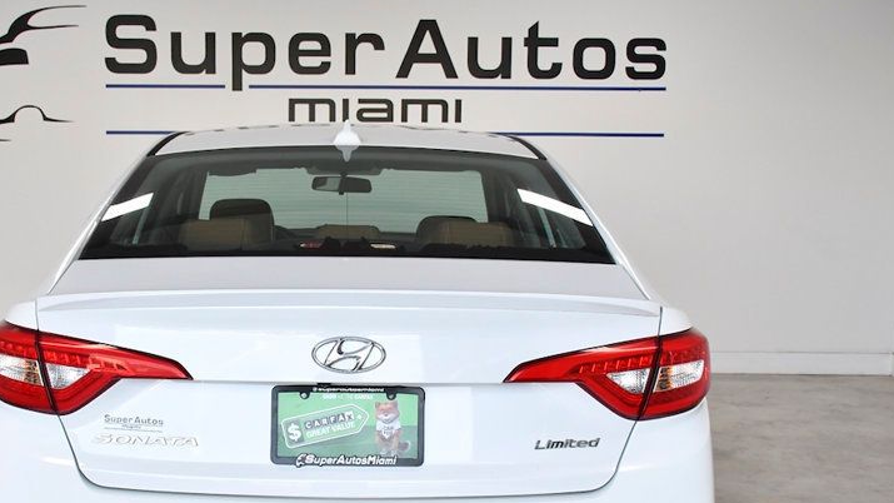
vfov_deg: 23.3
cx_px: 339
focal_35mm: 51
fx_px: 1209
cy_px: 357
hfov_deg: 40.3
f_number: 5
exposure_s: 1/800
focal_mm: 23
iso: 1000
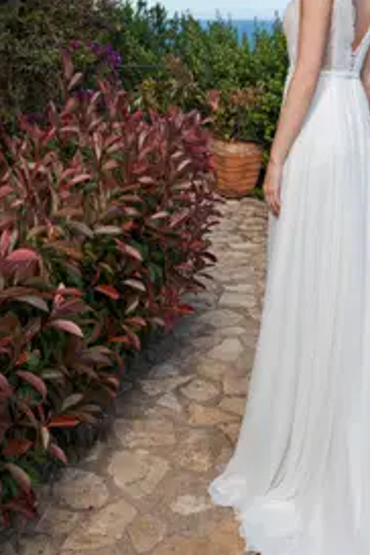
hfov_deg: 25.9
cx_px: 303
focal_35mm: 51
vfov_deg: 38.1
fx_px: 786
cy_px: 155
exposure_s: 1/800
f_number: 3.5
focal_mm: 29
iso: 100
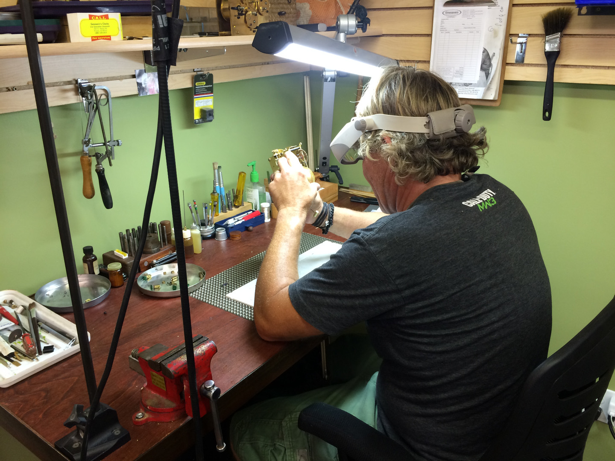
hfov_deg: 61.7
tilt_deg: -23.3
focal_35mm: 29
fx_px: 515
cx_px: 308
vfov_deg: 48.2
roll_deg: +1.3
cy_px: 230
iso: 64
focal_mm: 4.15
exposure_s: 1/30
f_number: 2.2
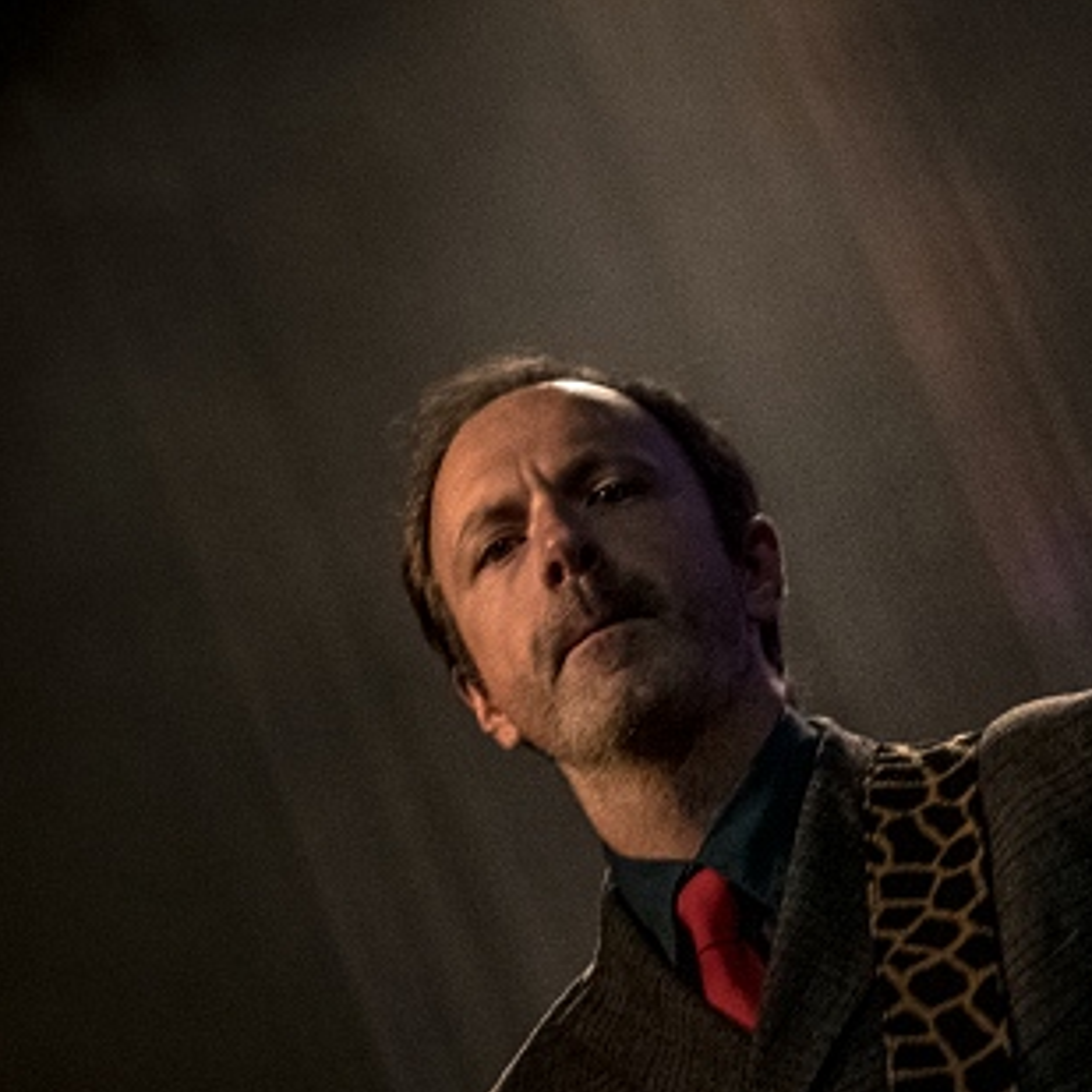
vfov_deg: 8.4
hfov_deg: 8.4
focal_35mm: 208
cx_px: 1113
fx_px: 7424
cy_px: 841
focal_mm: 70
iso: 2500
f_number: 2.8
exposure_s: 1/80
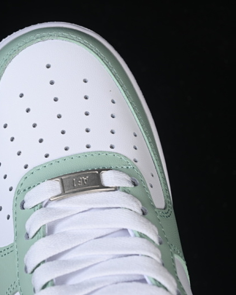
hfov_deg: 14.5
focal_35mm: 106
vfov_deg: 18.1
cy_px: 147
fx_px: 925
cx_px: 55
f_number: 7.1
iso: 160
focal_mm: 50
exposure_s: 1/80
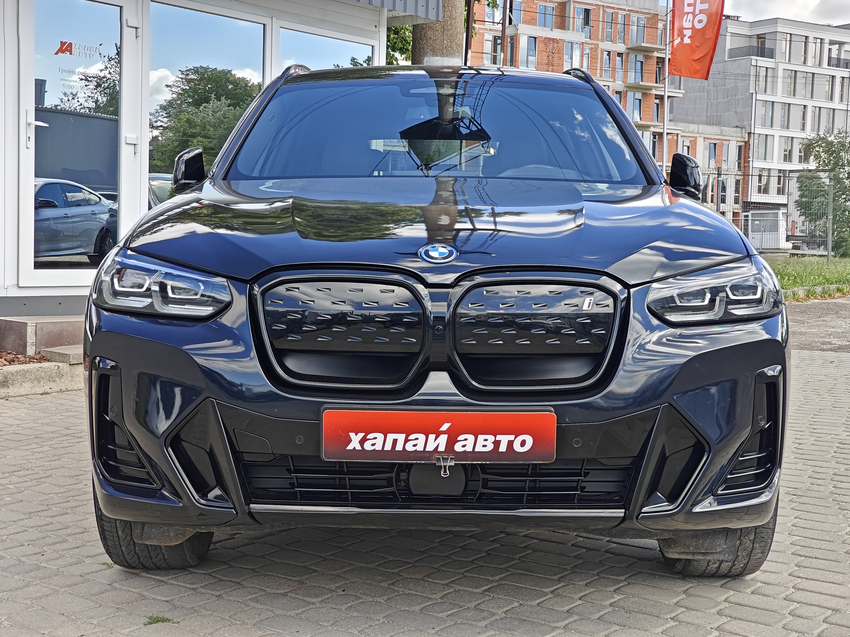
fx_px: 1154
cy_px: 318
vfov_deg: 30.9
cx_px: 425
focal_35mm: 47
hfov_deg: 40.4
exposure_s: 1/544
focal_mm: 7.08
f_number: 2
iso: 50
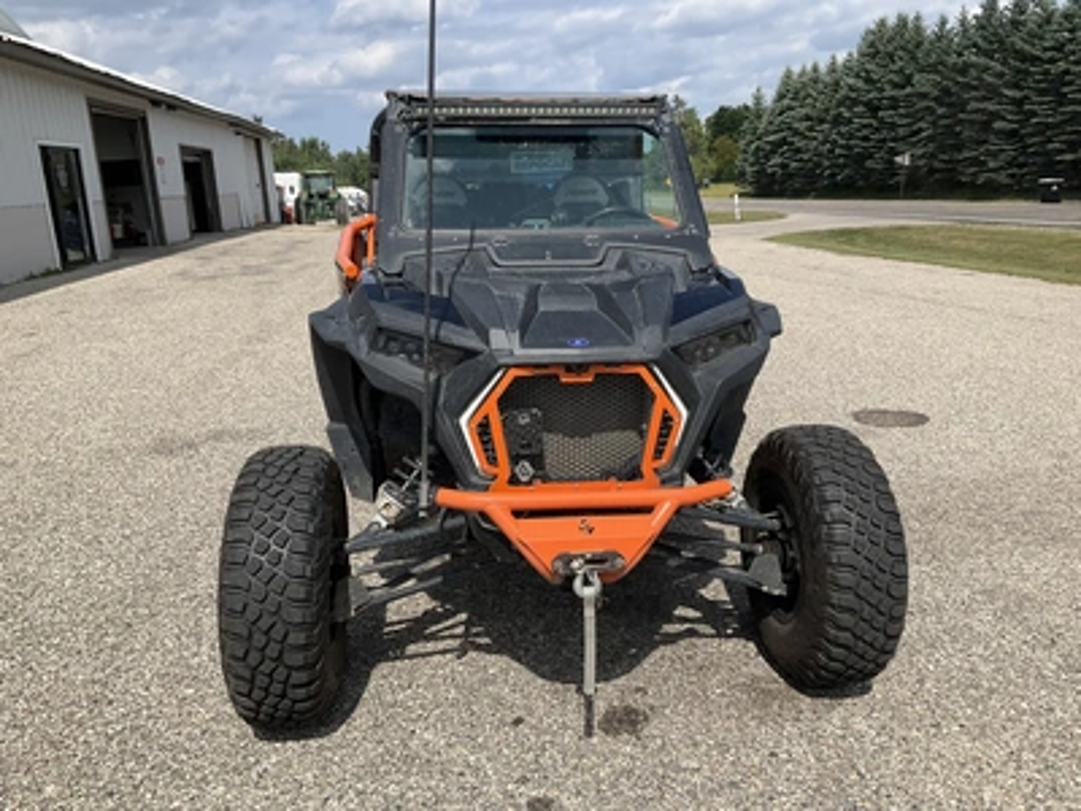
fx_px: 906
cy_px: 406
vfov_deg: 48.2
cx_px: 540
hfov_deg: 61.7
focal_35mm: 29
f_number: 1.8
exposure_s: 1/1984
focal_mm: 3
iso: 25
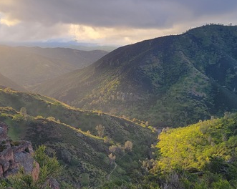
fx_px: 301
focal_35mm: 43
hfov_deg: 42.9
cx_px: 110
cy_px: 108
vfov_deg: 34.8
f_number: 1.8
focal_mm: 5.4
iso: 40
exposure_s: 1/255
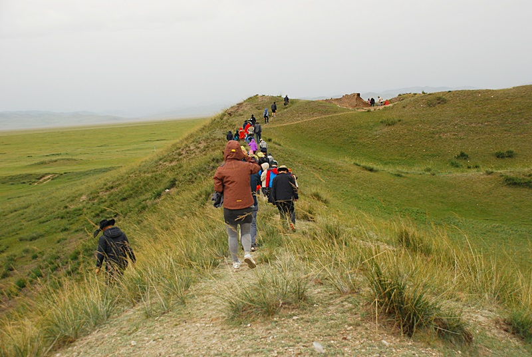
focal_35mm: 52
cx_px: 266
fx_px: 777
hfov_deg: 37.8
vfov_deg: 25.8
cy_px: 178
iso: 400
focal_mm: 35
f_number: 6.3
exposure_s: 1/400
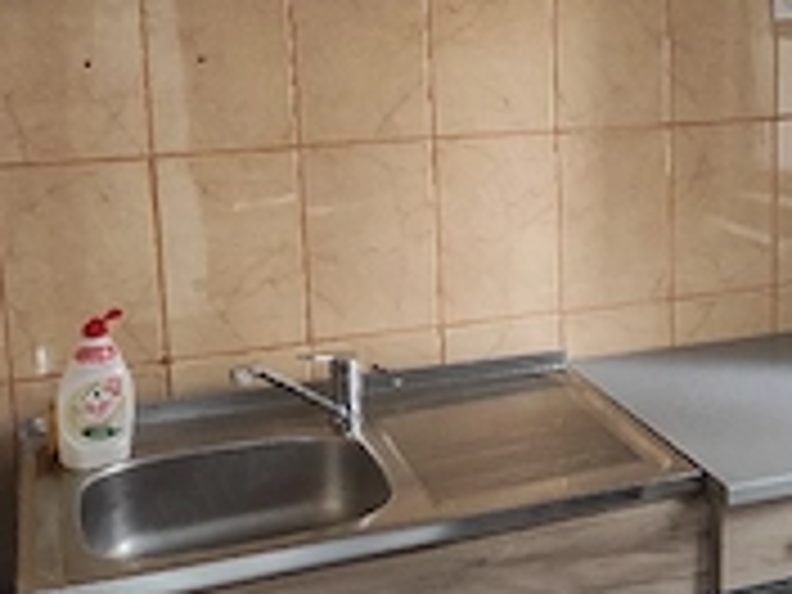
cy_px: 187
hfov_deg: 32.5
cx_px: 670
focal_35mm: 57
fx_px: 1304
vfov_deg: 25.5
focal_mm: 5.43
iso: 1413
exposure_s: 1/20
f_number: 1.89
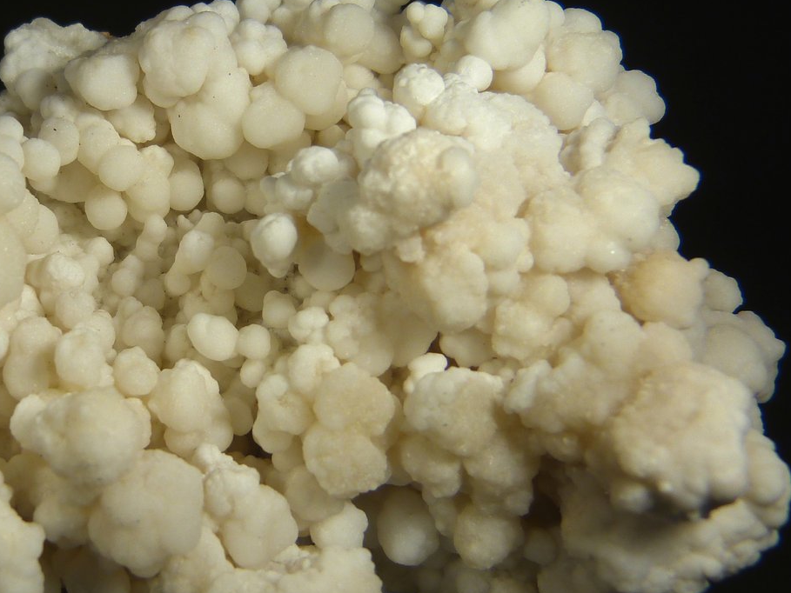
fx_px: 1006
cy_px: 276
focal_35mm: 44
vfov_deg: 32.9
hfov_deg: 41.0
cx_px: 149
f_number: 2.8
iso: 100
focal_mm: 4.5
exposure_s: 1/100
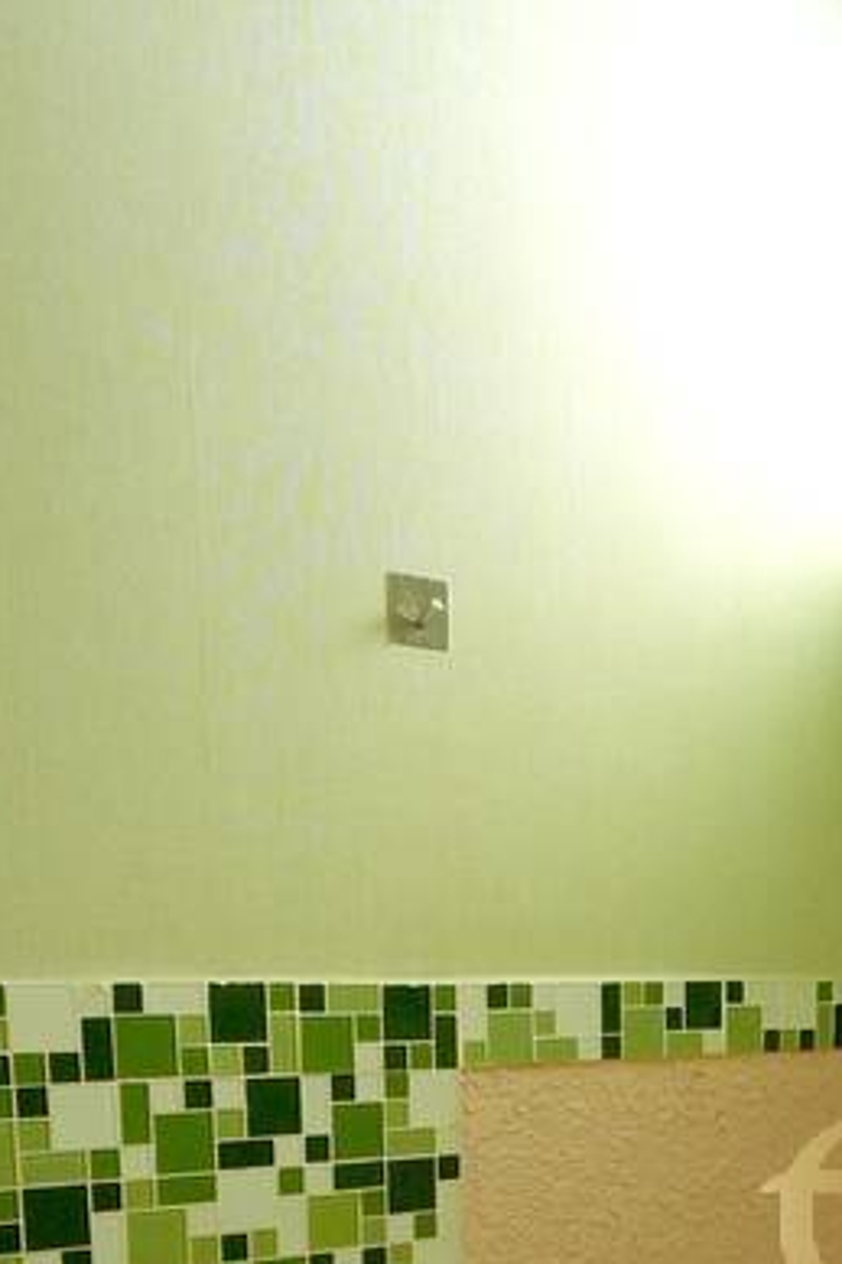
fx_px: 1756
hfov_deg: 24.7
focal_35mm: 50
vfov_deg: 35.6
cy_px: 1280
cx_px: 975
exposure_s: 1/100
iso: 4000
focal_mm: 12.5
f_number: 2.8
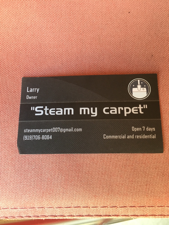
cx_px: 84
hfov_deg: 48.2
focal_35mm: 29
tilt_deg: -79.5
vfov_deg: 61.7
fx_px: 189
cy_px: 112
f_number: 2.2
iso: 32
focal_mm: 4.15
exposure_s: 1/15
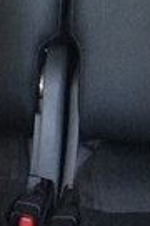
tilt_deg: -10.8
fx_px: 919
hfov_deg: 9.3
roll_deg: -0.7
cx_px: 138
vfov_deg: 13.0
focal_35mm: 147
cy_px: -141
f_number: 2.2
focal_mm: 4.15
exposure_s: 1/33
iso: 250
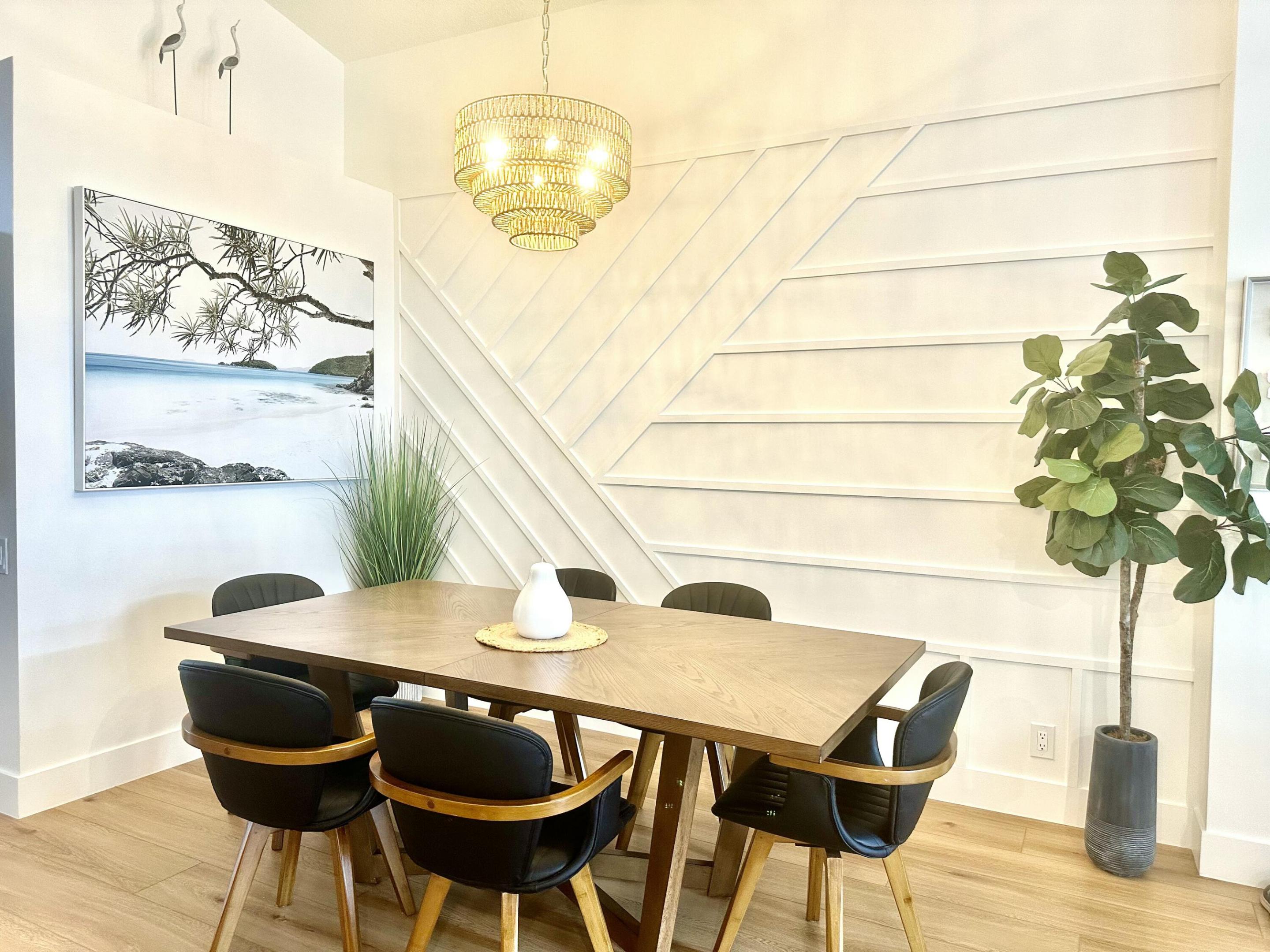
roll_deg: -1.5
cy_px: 476
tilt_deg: -2.4
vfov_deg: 56.8
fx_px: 881
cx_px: 635
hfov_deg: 71.6
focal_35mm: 24
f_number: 1.78
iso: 160
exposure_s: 1/60
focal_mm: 6.86
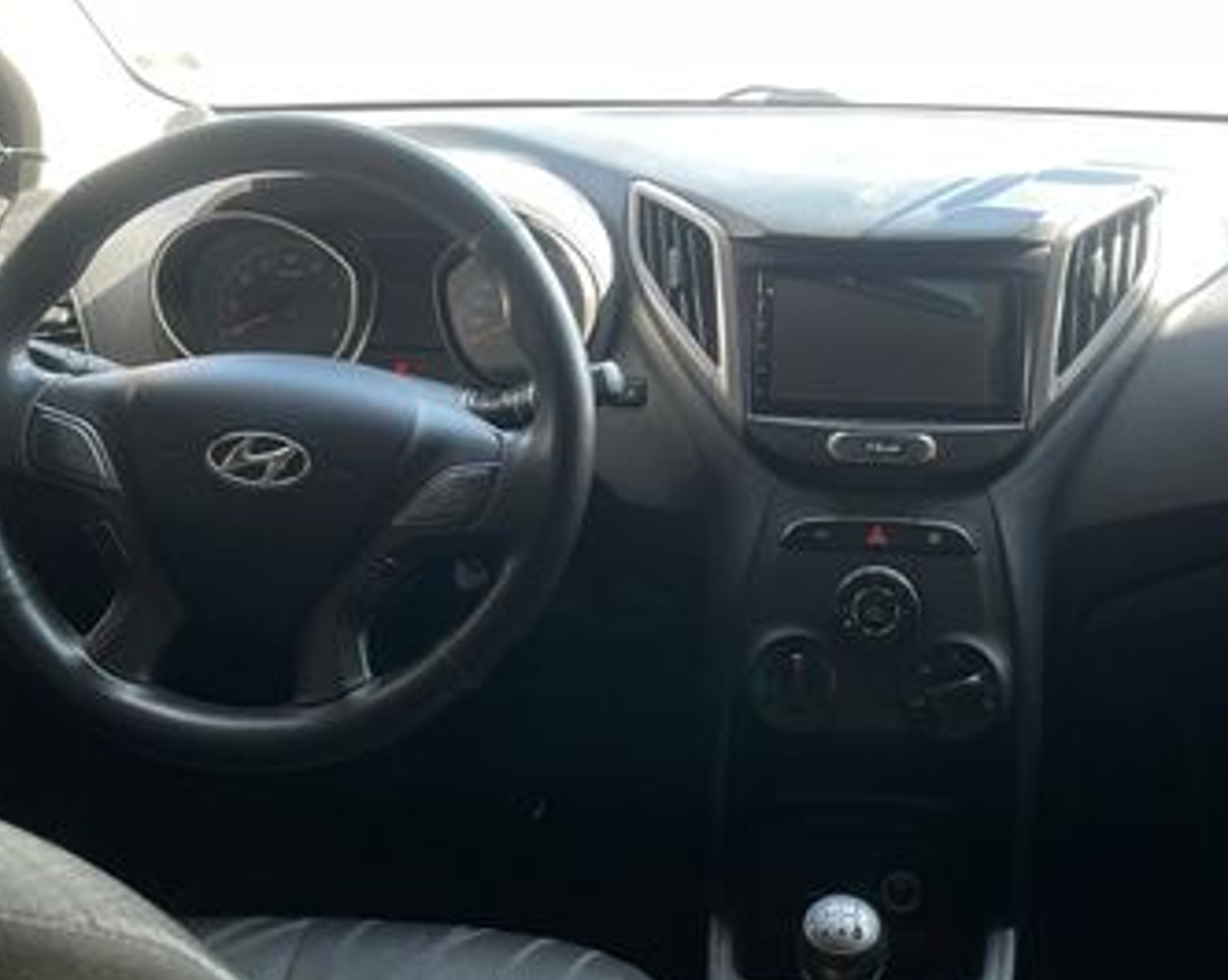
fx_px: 1307
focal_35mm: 36
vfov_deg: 40.7
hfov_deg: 50.0
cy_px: 351
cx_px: 729
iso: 125
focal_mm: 4.2
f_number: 1.6
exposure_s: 1/60
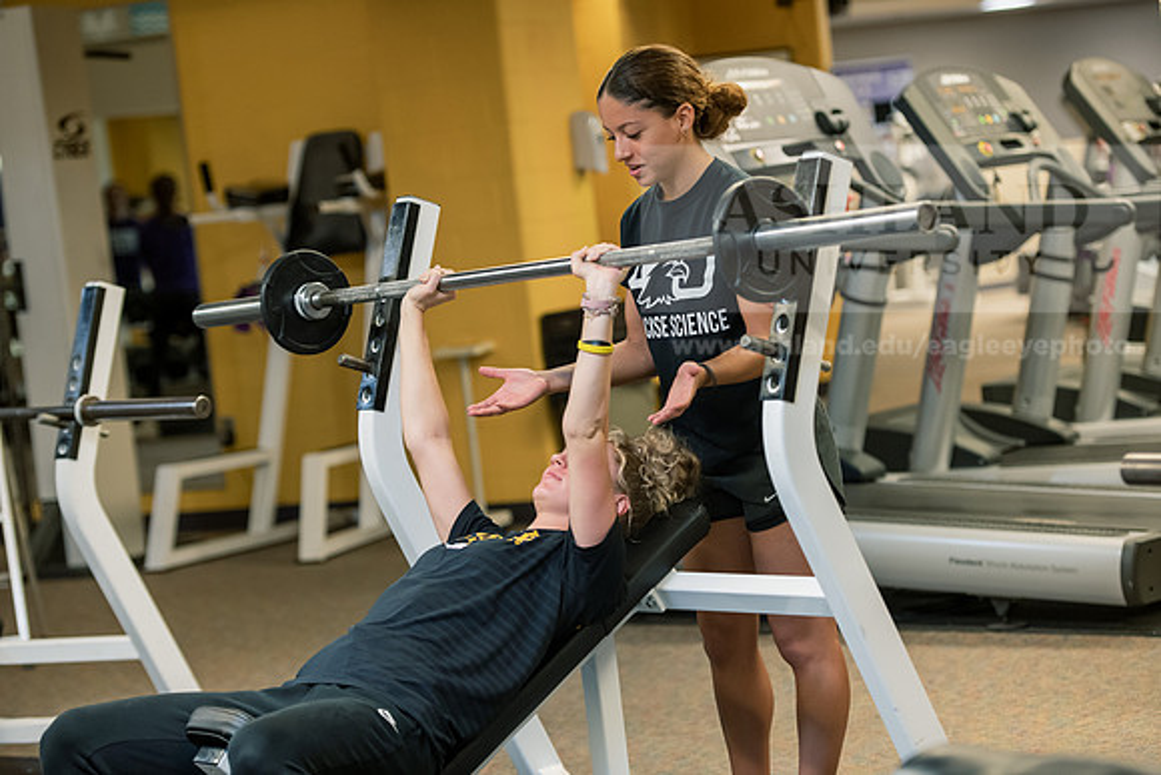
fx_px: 3396
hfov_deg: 19.4
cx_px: 611
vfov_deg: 13.0
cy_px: 367
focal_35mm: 105
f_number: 3.2
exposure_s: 1/200
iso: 1000
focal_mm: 100
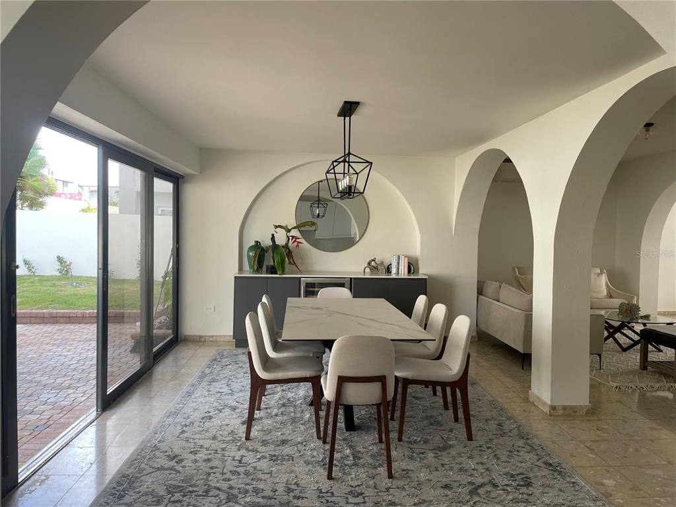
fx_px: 508
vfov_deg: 53.1
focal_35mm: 26
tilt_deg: -1.5
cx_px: 338
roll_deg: -0.5
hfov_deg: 67.3
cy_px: 254
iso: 32
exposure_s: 1/121
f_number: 1.6
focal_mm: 4.2
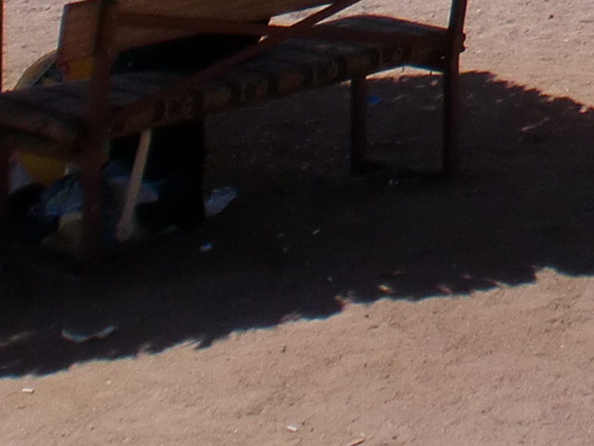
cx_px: 1208
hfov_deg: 11.4
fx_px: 2660
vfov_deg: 8.9
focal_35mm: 155
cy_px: -533
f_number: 5.6
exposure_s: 1/800
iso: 64
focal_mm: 6.3
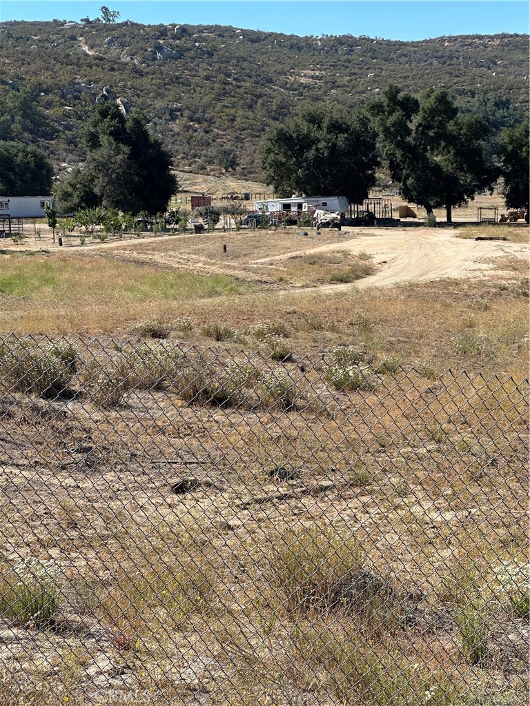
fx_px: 1572
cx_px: 265
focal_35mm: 77
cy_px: 353
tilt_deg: -8.0
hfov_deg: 19.1
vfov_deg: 25.3
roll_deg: +0.4
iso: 32
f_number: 2.8
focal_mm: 9
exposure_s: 1/541
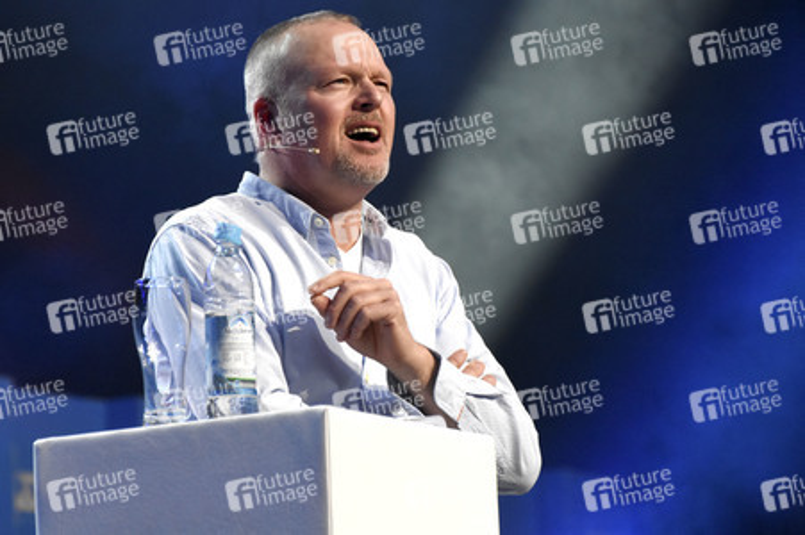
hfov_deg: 6.0
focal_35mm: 345
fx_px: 7709
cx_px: 402
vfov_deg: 4.0
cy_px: 268
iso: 3200
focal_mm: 230
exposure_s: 1/160
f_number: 8
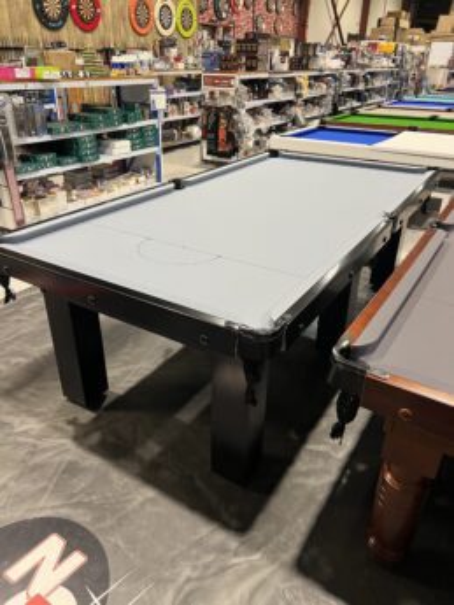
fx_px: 454
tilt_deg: -25.8
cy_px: 302
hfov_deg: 53.1
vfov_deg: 67.3
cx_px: 227
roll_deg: -0.7
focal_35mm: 26
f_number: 1.5
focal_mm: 5.7
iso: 80
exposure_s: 1/50
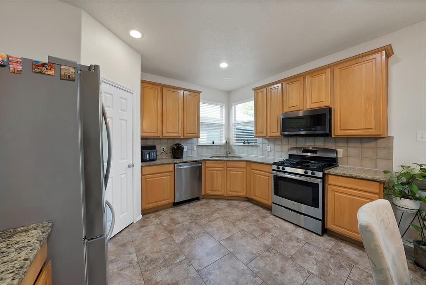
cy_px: 142
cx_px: 213
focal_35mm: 12
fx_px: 142
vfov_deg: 90.1
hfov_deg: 112.6
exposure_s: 1/13
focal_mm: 12
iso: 640
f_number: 9
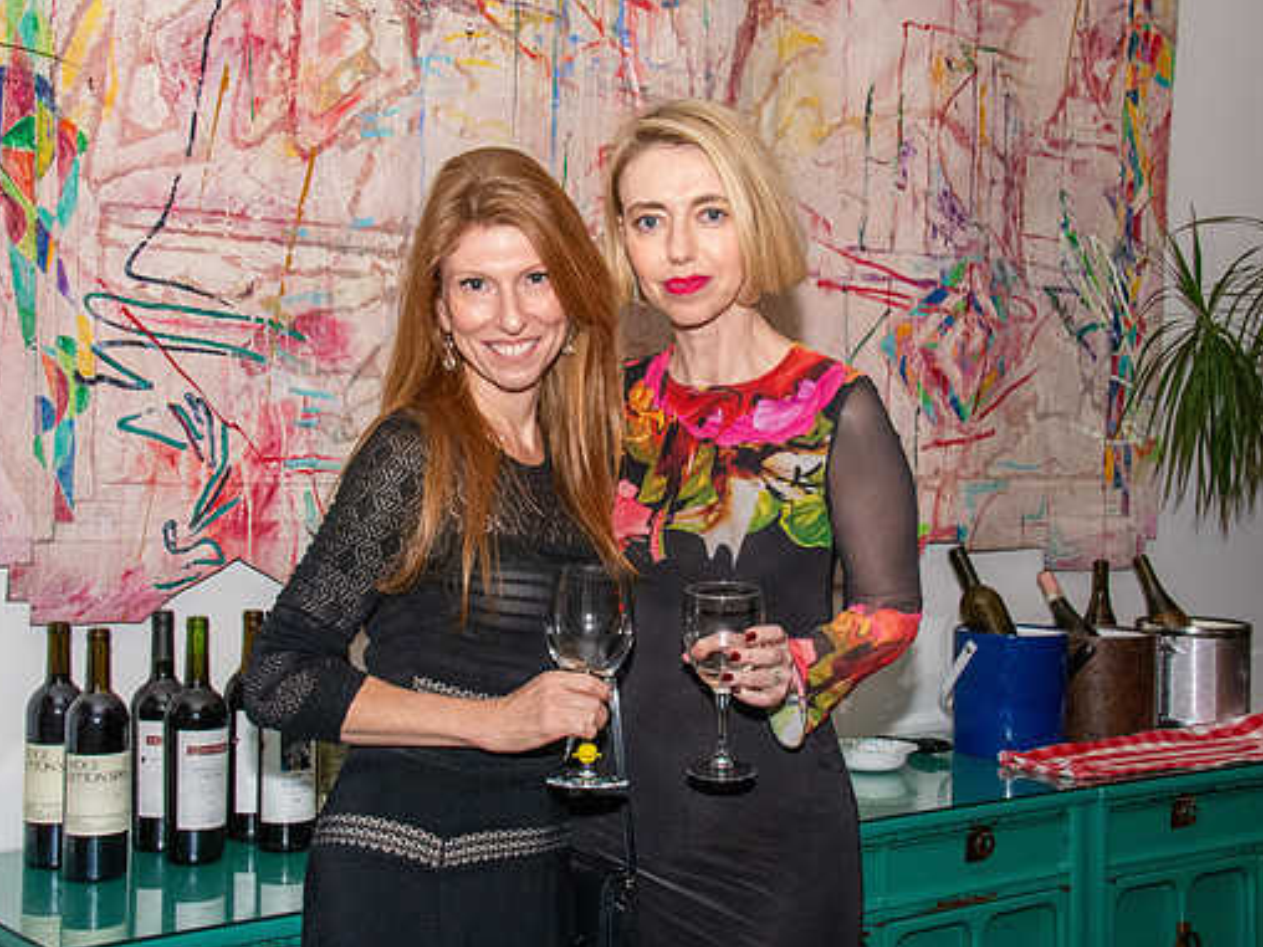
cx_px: 564
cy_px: 478
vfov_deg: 26.1
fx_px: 2043
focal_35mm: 56
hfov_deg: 34.3
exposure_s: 1/125
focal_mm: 34
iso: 5000
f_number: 13
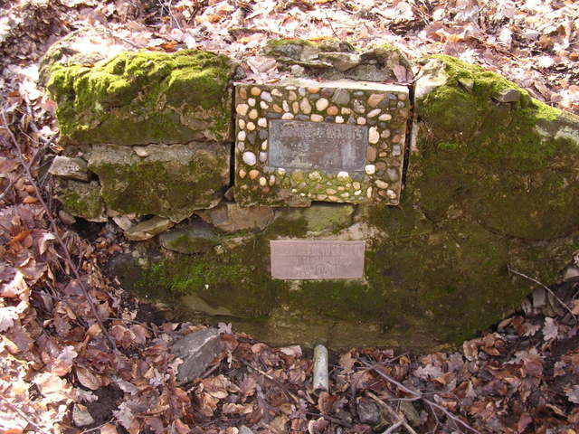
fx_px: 636
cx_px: 290
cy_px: 217
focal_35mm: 38
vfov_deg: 37.7
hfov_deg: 49.0
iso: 100
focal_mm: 5.8
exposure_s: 1/36.3
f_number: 2.8
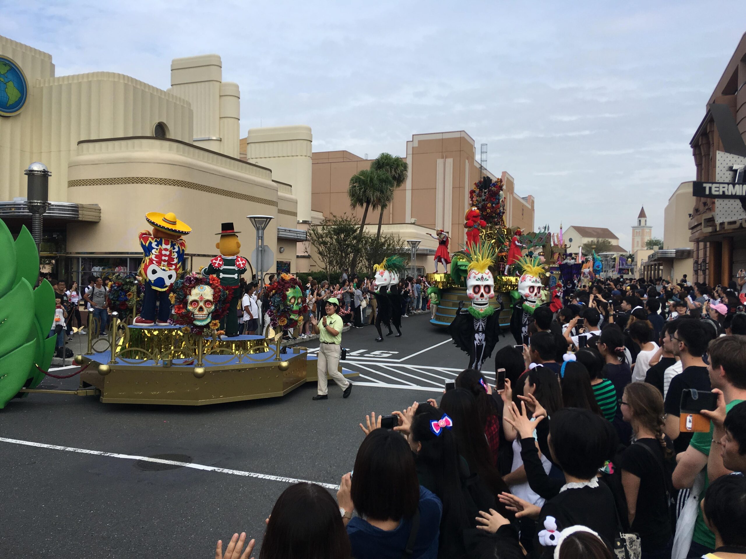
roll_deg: +0.1
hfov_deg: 61.7
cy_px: 280
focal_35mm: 29
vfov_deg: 48.2
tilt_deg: +1.1
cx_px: 373
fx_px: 625
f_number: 2.2
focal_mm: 4.15
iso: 25
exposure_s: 1/1479
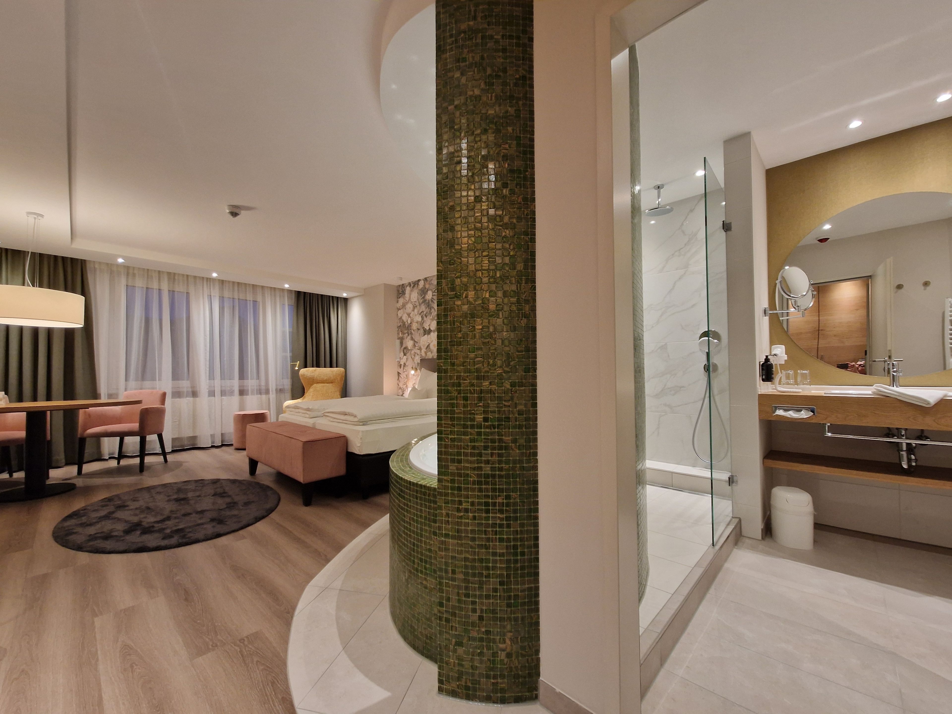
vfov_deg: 89.9
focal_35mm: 13
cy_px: 357
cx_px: 476
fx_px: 358
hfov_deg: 106.2
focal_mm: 2.2
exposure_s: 1/50
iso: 250
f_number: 2.2
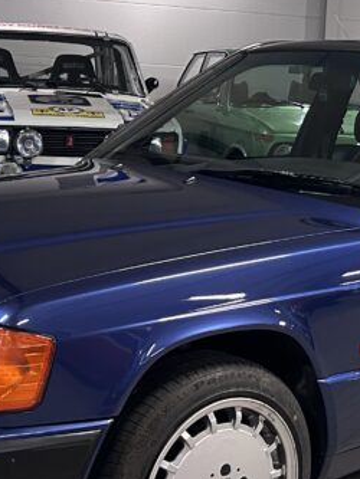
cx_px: 304
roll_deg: -3.7
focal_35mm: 80
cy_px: 256
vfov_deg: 24.4
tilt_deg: -9.1
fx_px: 1109
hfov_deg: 18.2
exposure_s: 1/50
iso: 400
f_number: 1.5
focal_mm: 5.7
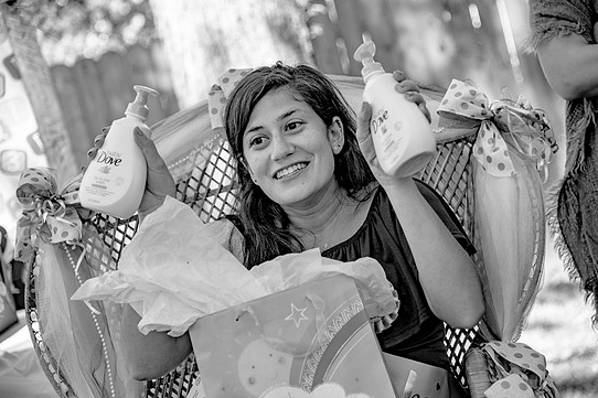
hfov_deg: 22.4
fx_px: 1511
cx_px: 316
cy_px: 209
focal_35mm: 91
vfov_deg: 15.0
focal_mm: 85
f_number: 4
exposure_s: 1/160
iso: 125
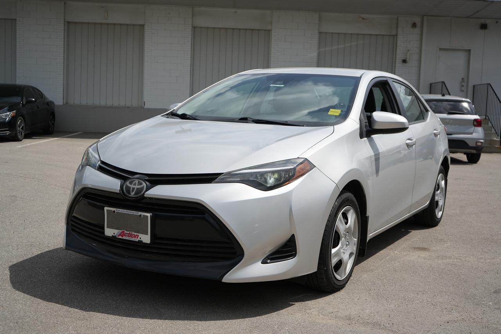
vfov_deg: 32.6
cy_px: 167
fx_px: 571
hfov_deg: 47.4
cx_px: 250
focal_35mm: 41
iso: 100
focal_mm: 41
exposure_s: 1/1250
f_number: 5
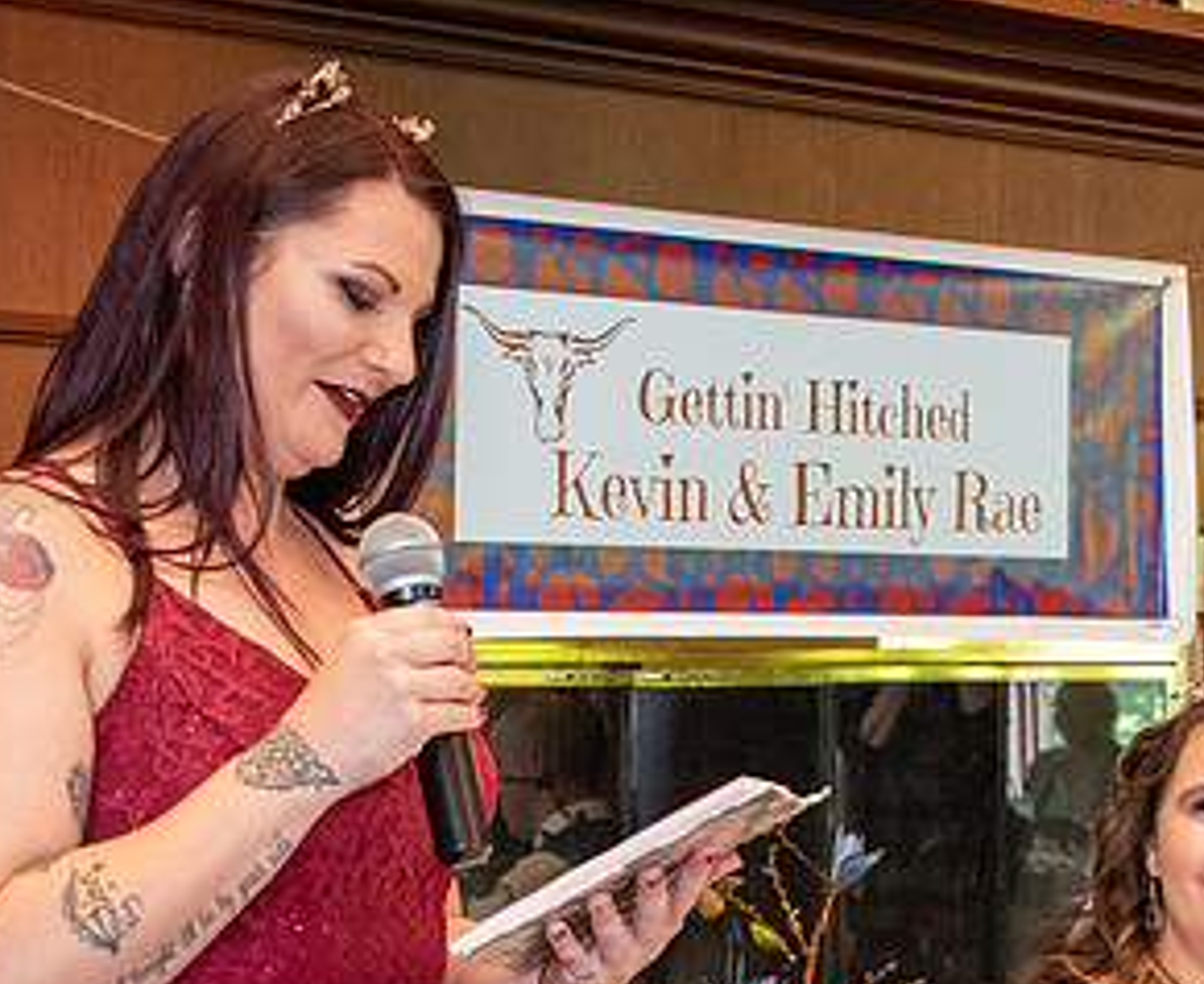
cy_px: 910
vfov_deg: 14.0
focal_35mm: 110
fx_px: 3954
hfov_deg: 17.3
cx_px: 740
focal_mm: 34
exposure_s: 1/60
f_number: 4.5
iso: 2000
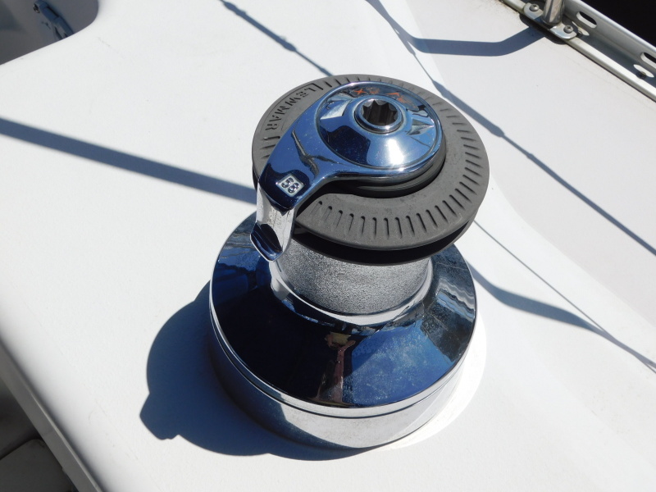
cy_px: 246
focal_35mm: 45
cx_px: 328
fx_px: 853
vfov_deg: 32.2
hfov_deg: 42.1
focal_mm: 8
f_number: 7.4
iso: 125
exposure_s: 1/800
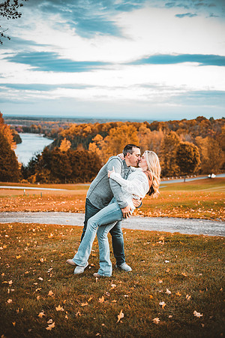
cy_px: 169
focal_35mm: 40
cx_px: 112
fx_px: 375
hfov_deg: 33.4
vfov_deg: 48.5
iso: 1000
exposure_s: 1/320
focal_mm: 40
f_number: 2
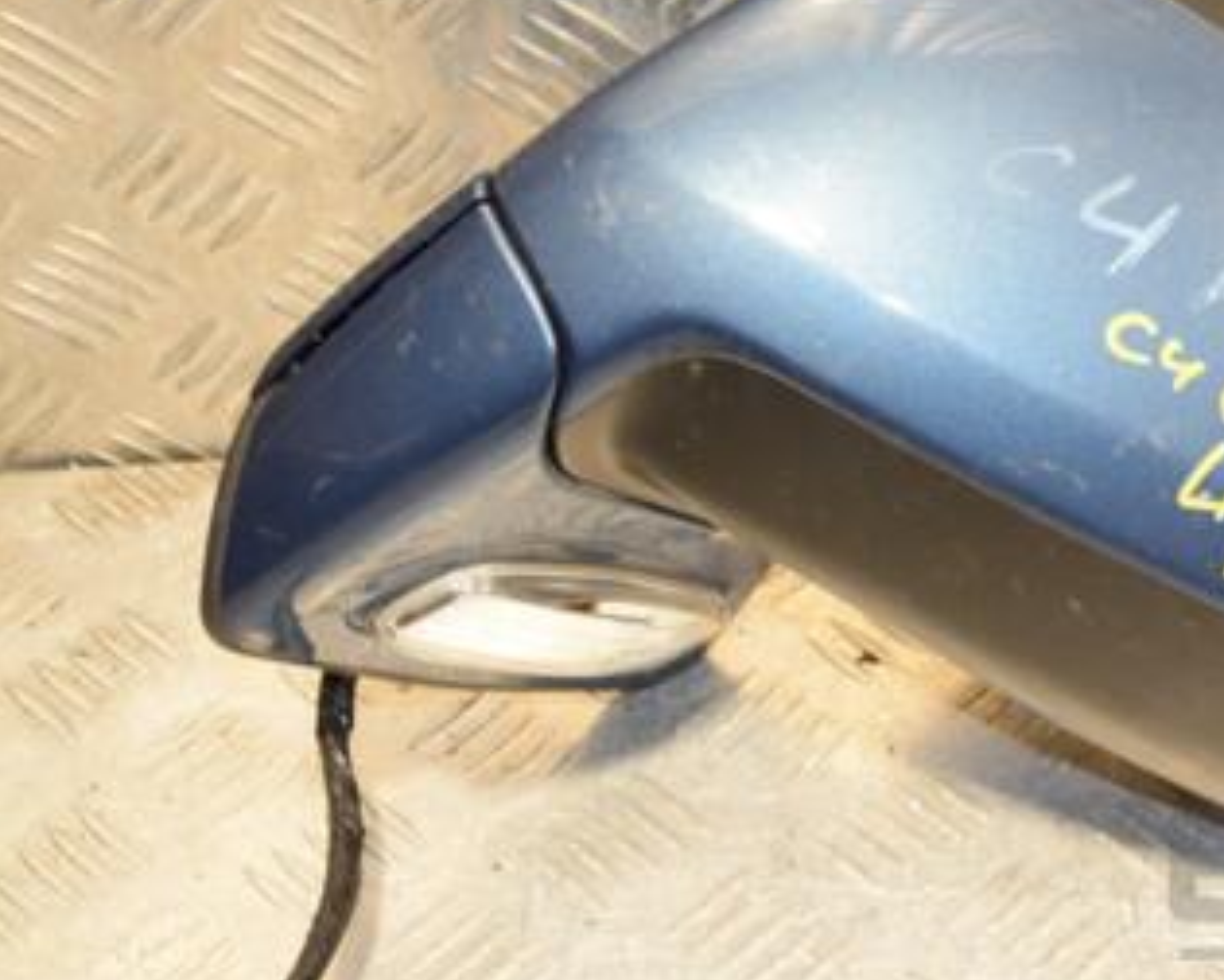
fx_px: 3401
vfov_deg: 16.4
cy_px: 346
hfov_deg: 20.0
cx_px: 1096
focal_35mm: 94
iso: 800
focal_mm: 35
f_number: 5
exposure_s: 1/200
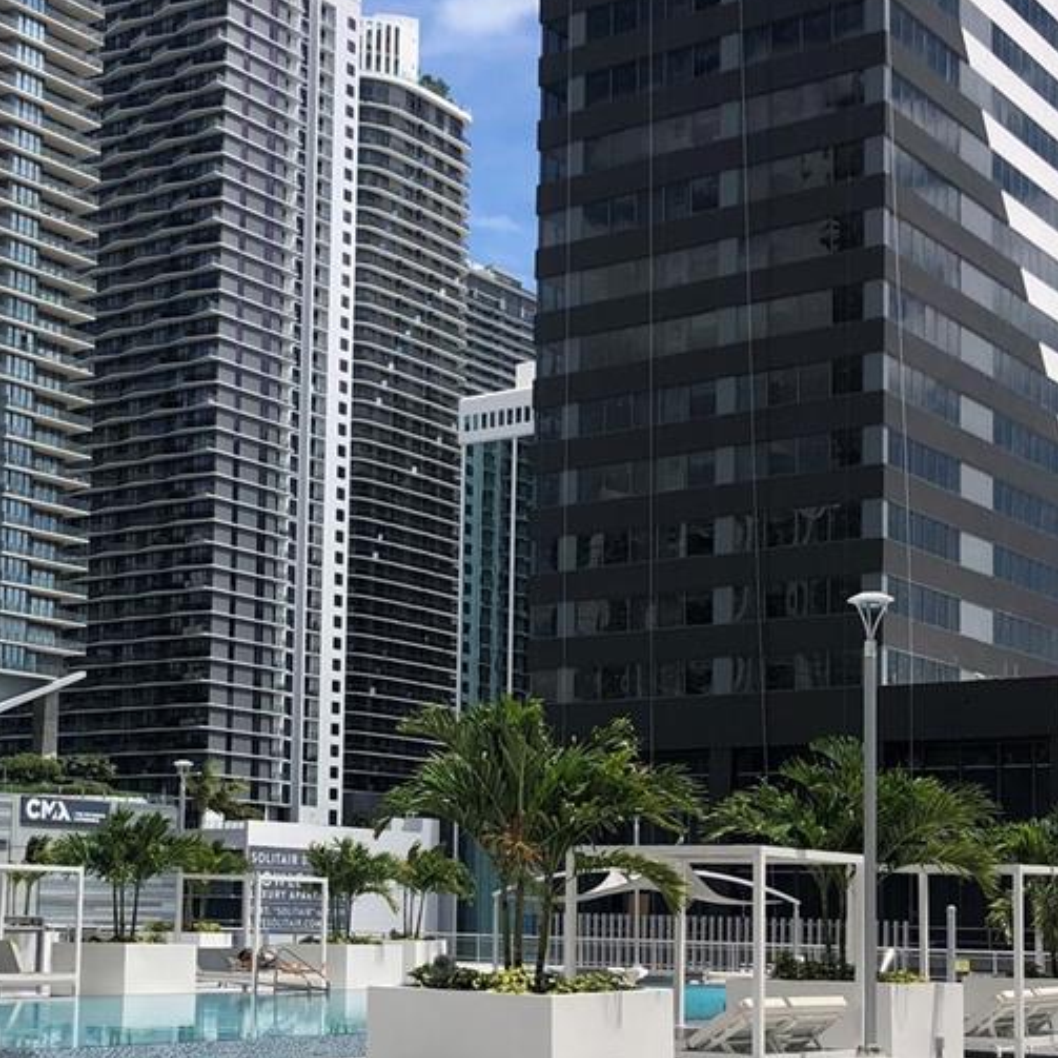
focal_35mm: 59
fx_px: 2040
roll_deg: -2.1
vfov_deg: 28.7
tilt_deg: +5.2
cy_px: 776
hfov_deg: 28.8
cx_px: 326
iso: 20
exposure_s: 1/3003
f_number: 1.8
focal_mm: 3.99
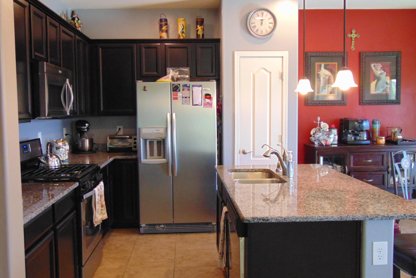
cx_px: 204
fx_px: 416
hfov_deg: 53.1
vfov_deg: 36.9
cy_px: 137
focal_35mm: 36
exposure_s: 1/25
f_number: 3.1
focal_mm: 5.4
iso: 400
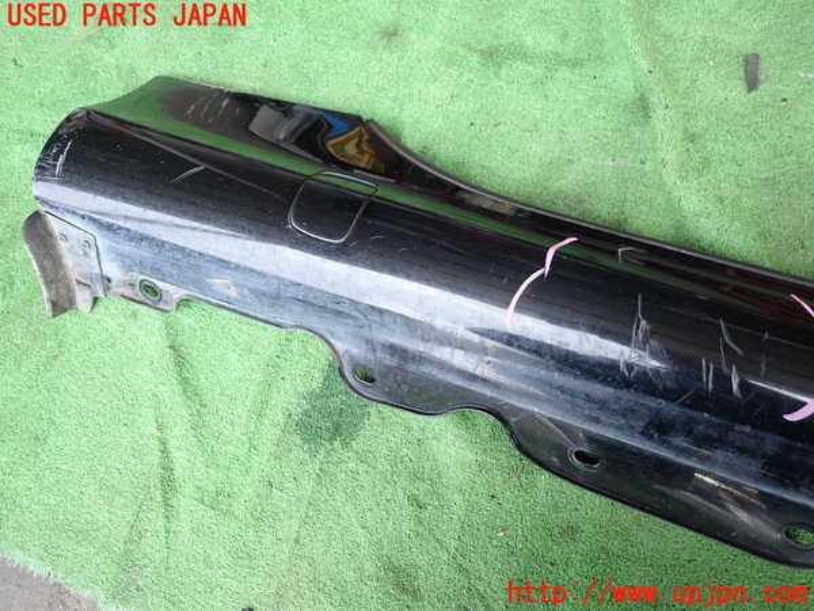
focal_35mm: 25
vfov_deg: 54.9
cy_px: 306
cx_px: 407
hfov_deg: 69.4
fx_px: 588
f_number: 2
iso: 100
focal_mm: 4.5
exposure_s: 1/125
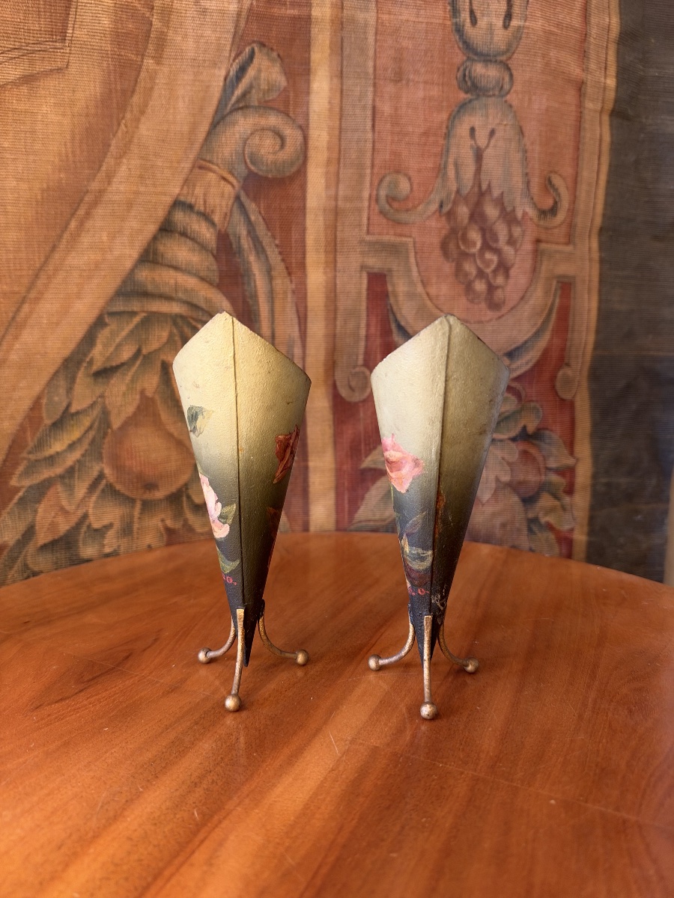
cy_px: 449
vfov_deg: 71.6
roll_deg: -0.5
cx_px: 337
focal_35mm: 24
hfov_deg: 56.8
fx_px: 623
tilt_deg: -11.2
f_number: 1.48
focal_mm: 6.93
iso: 320
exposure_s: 1/50
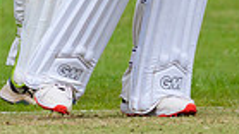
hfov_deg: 0.6
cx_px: 46
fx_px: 24720
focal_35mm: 3903
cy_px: -193
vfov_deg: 0.3
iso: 400
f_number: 5.6
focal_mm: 400
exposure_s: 1/1250
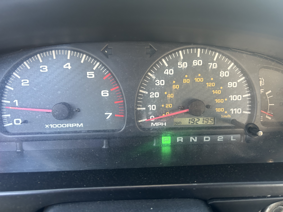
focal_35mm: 26
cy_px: 106
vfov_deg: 53.1
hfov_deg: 67.3
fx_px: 213
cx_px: 142
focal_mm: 5.7
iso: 200
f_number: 1.5
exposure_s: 1/60
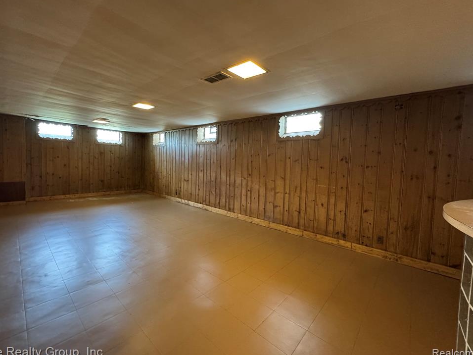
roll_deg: -1.4
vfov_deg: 81.7
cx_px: 229
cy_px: 171
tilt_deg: -3.0
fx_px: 205
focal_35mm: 15
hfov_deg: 98.1
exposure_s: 1/60
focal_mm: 2.22
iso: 800
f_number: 2.2
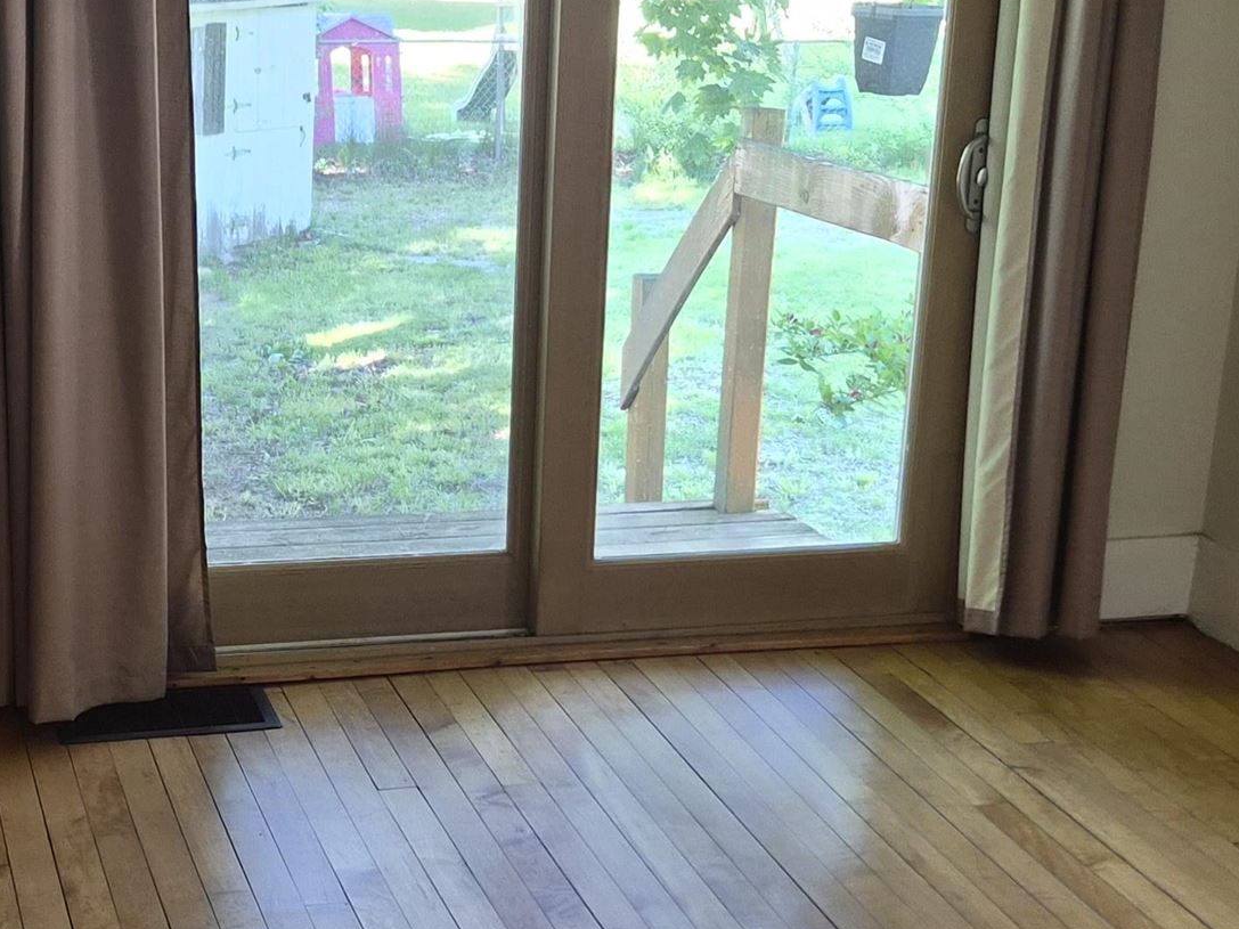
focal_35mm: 65
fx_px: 2326
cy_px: 649
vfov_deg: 22.5
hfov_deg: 29.7
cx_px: 490
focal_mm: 5.4
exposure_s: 1/120
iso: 320
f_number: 1.8
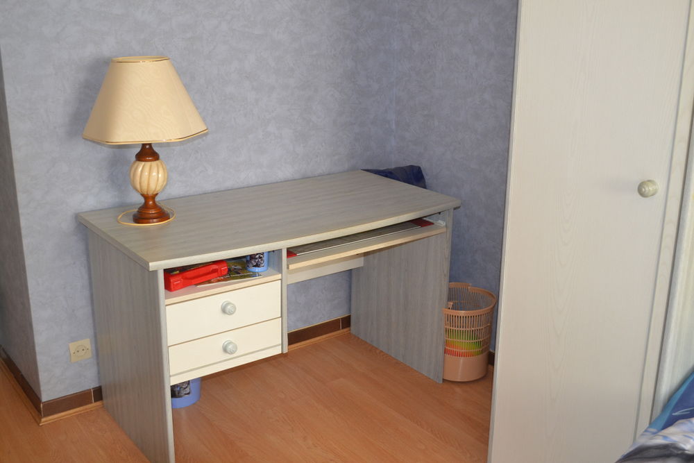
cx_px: 347
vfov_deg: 34.2
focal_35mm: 39
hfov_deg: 49.5
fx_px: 752
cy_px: 232
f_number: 4.2
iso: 800
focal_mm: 26
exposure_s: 1/60
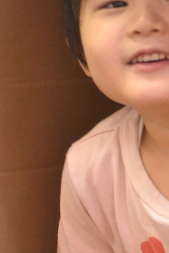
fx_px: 2134
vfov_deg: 6.8
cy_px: 200
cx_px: 201
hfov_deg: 4.5
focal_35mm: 303
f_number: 4.2
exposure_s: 1/60
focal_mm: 75
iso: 3200
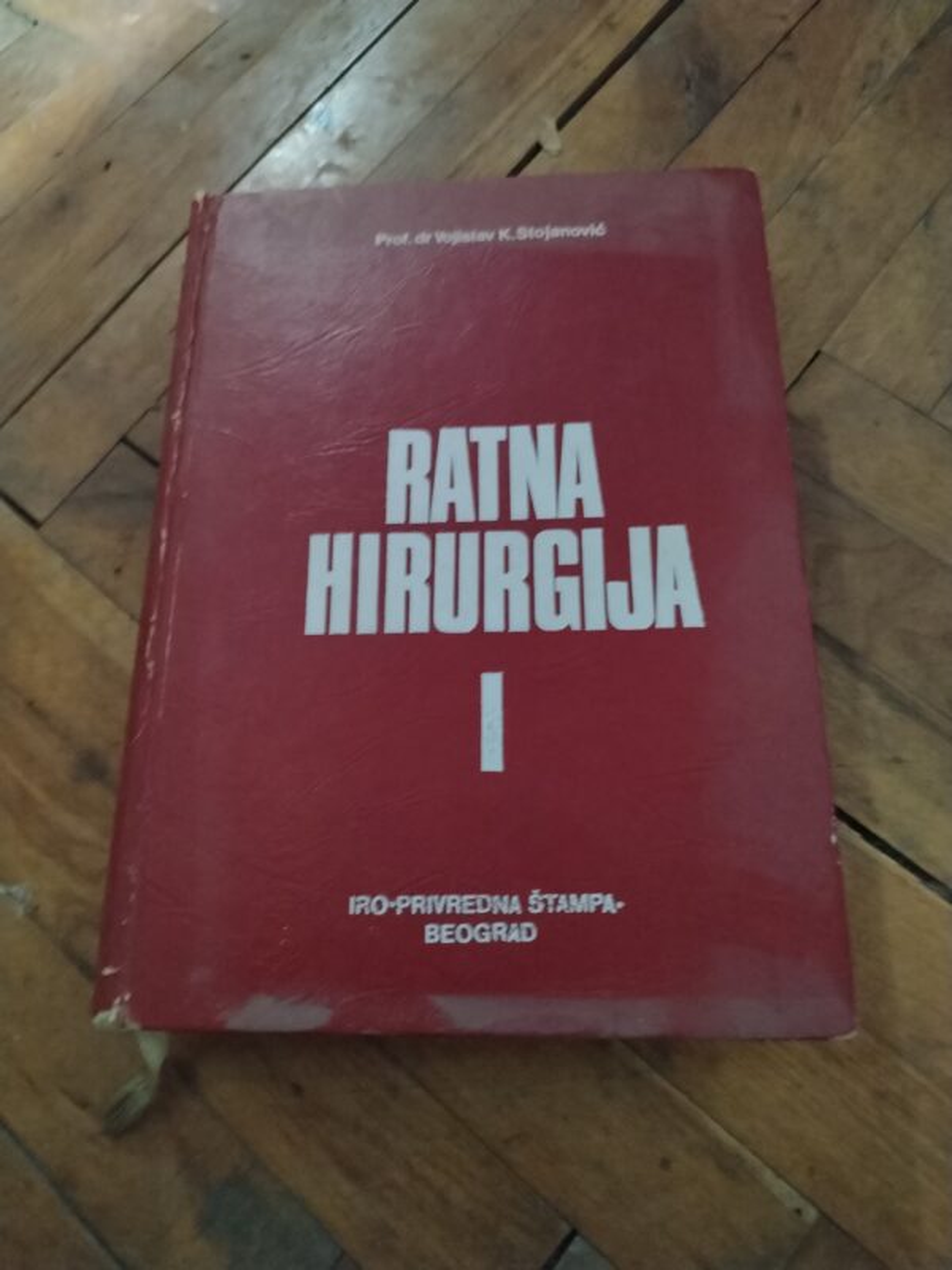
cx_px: 476
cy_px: 635
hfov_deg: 56.8
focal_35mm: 24
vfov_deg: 71.6
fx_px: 880
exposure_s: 1/20
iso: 8192
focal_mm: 5.25
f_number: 1.75
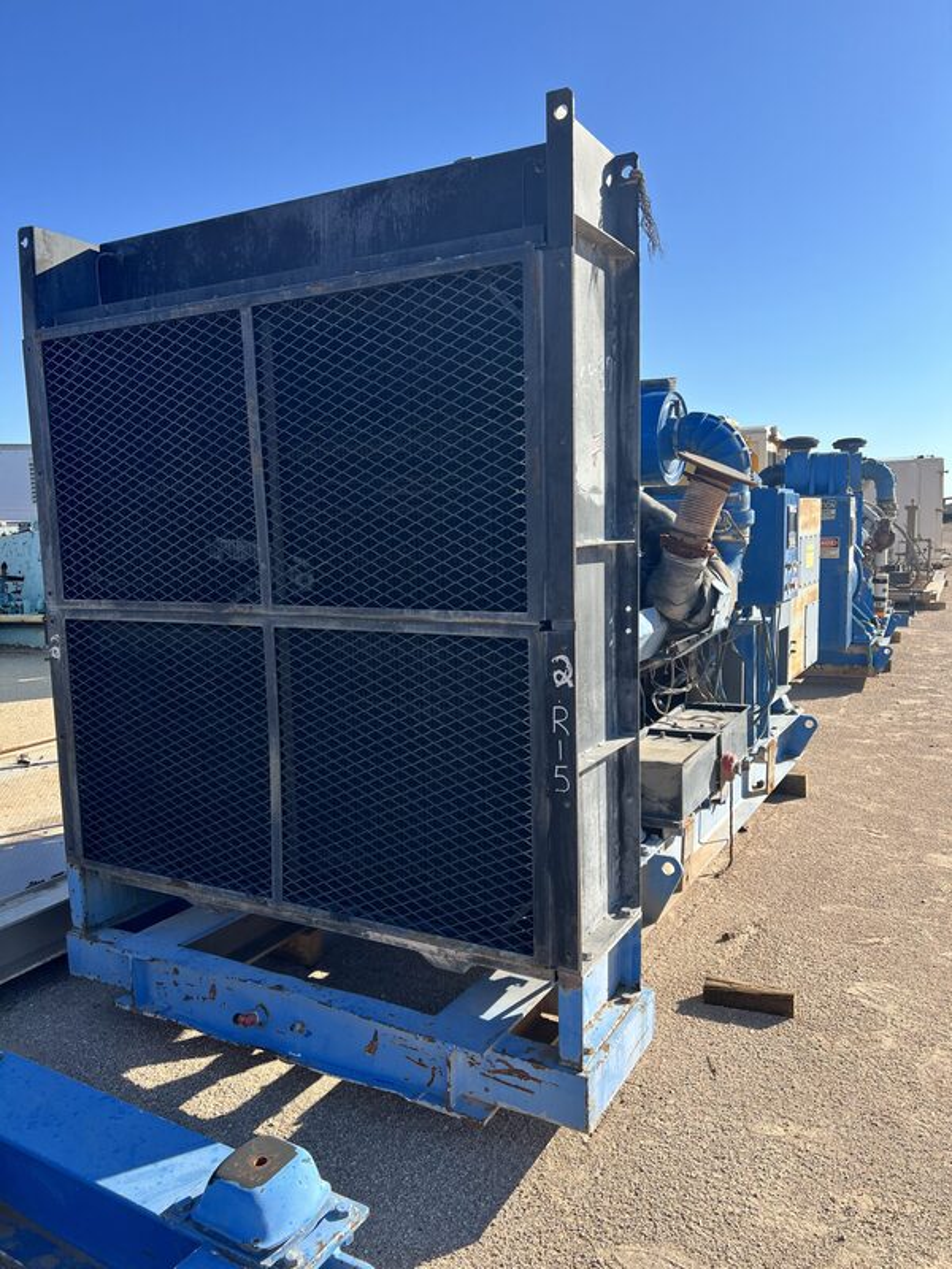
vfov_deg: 67.3
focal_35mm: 26
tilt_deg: -6.8
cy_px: 634
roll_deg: +1.6
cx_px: 476
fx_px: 953
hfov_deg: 53.1
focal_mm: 5.7
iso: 50
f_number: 1.5
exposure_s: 1/2208
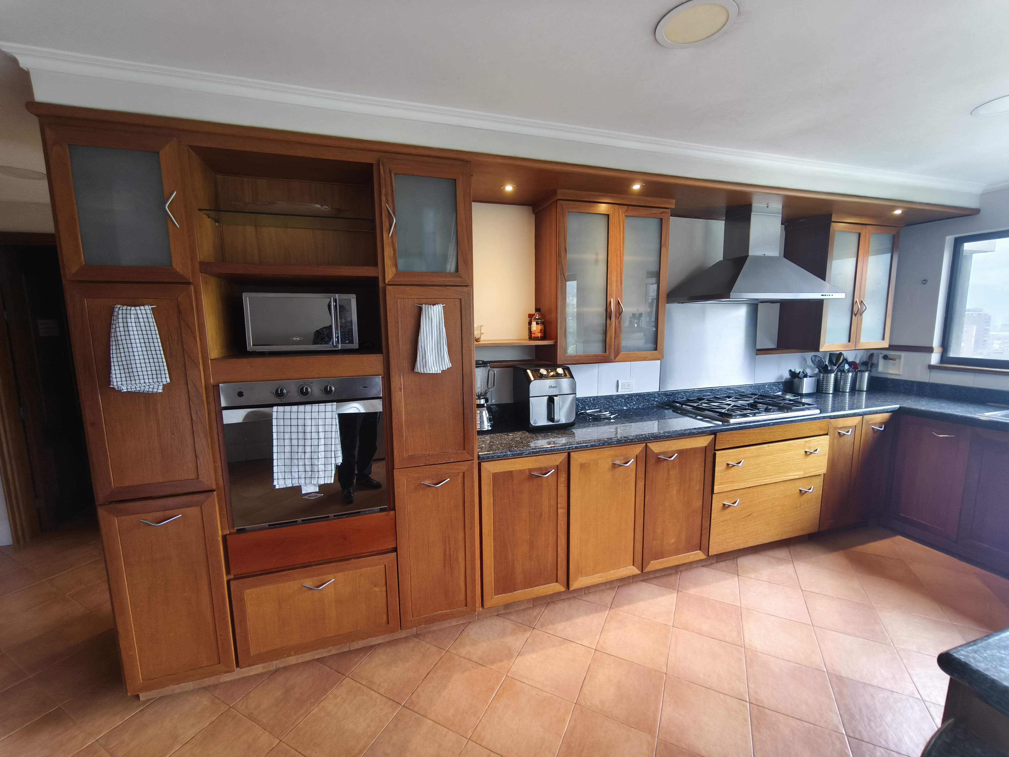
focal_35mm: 15
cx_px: 504
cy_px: 378
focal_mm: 1.91
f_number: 2.2
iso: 250
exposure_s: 1/30
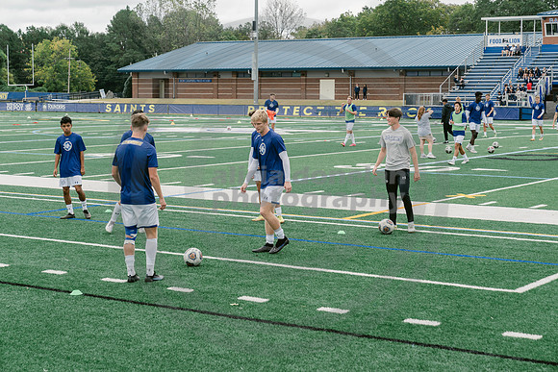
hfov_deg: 28.8
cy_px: 186
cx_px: 279
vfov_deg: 19.5
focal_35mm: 70
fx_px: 1085
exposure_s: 1/320
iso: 400
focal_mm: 70
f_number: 5.6
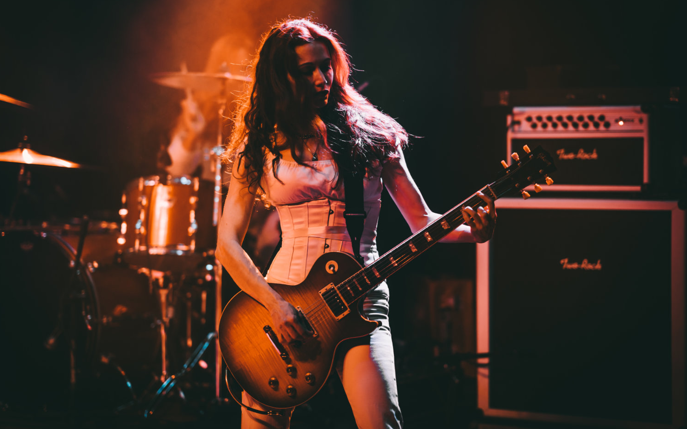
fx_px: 1854
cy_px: 204
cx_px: 352
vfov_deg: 13.2
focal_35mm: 99
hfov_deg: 21.0
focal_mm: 85
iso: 320
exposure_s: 1/250
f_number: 1.4
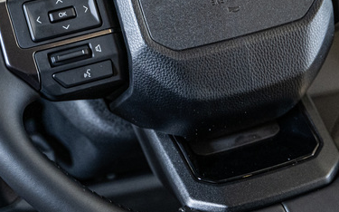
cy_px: 42
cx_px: 227
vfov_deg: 8.5
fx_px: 1413
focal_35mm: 153
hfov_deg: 13.7
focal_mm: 55
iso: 1600
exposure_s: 1/160
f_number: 2.8
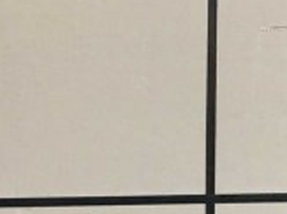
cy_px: 9
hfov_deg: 16.0
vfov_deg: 13.7
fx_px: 886
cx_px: 493
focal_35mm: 107
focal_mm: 4.15
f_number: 2.2
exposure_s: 1/17
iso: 50
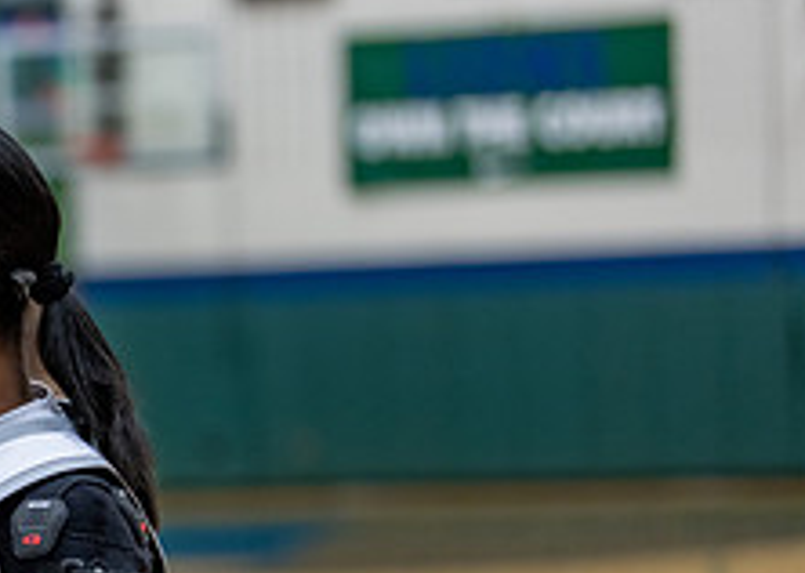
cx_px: -178
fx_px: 3128
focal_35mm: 137
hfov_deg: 14.2
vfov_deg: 10.4
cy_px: 540
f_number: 1.2
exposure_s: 1/800
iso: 800
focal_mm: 50
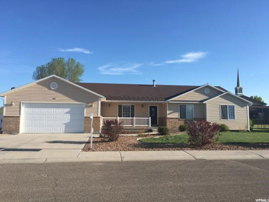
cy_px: 101
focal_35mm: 29
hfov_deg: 61.7
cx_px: 134
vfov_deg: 48.2
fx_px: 225
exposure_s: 1/1068
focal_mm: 4.15
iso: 25
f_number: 2.2
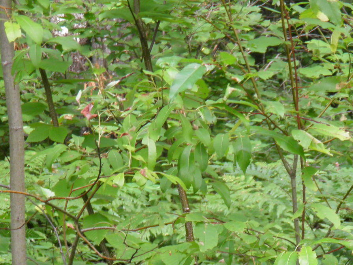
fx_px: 1448
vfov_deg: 10.3
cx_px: 240
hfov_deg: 13.9
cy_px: 292
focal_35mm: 142
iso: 100
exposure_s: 1/40
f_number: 3.8
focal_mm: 11.2
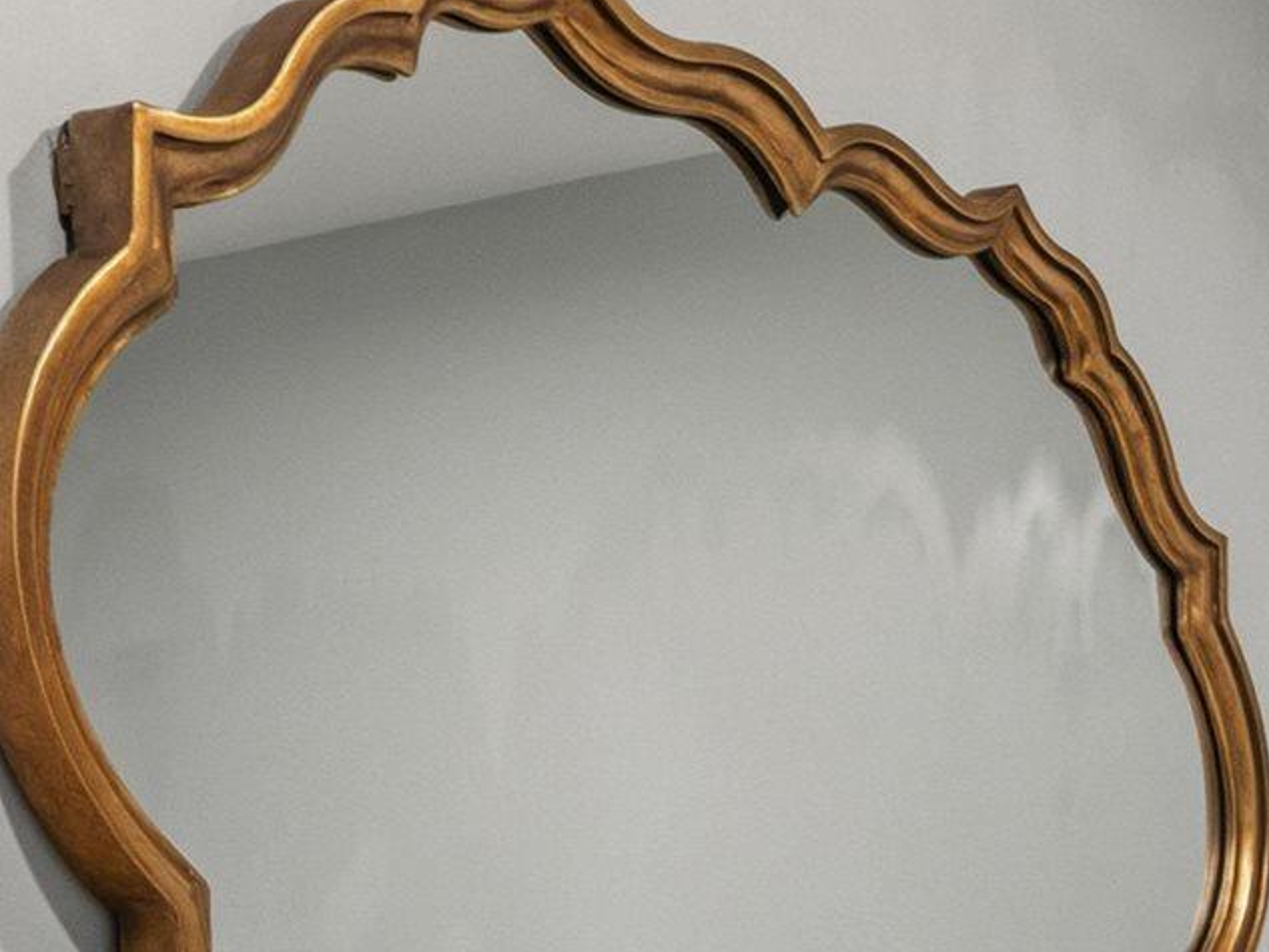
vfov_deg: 19.0
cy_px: 1339
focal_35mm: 70
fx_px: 2567
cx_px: 1508
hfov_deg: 25.1
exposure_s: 1
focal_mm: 10
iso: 800
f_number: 7.1
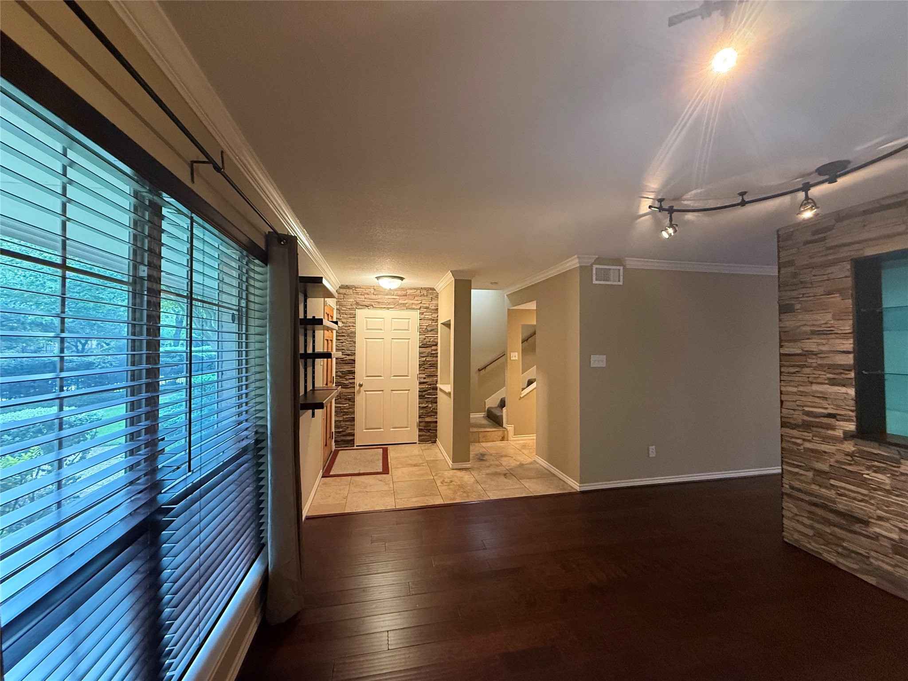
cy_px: 340
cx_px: 454
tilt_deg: +1.3
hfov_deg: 102.1
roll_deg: +0.8
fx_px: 367
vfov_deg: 85.7
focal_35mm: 14
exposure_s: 1/60
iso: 500
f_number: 2.2
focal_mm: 2.22
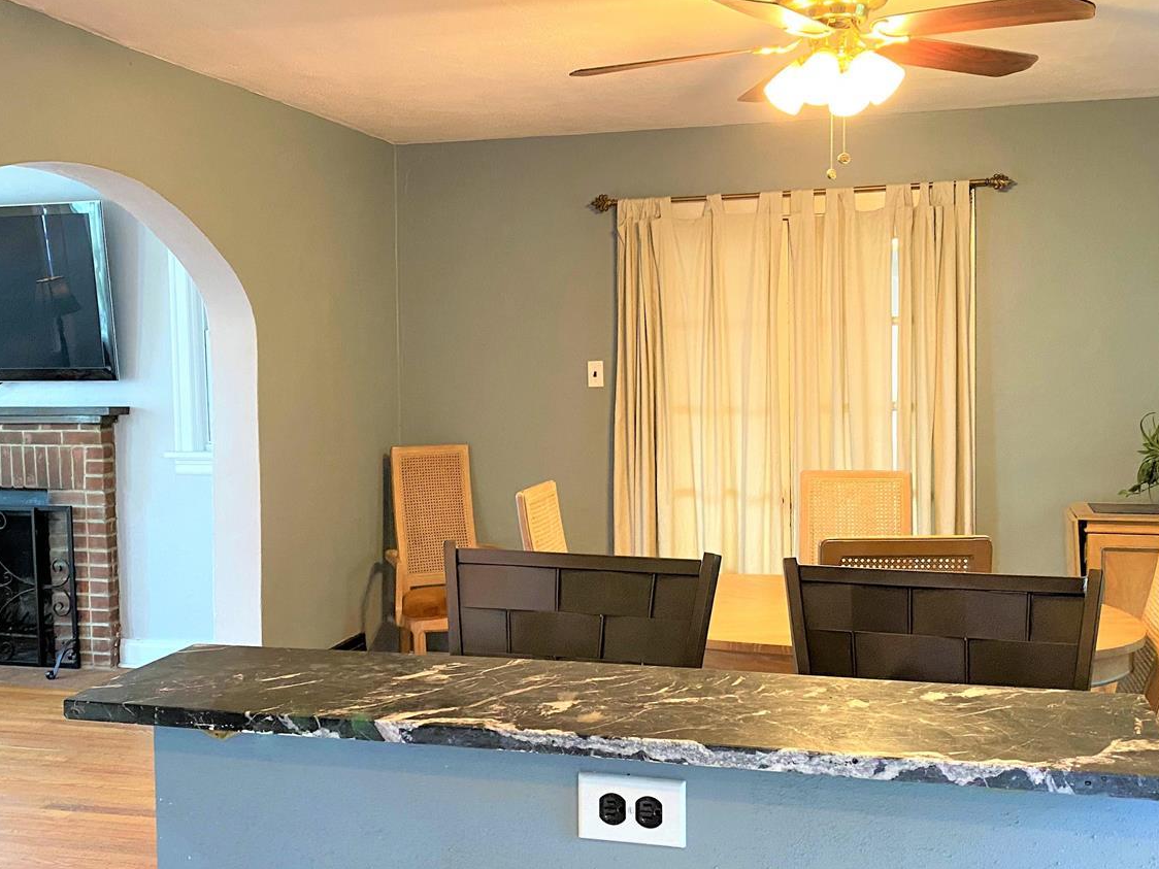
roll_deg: +0.9
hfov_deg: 50.1
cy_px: 416
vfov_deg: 38.7
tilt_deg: -2.2
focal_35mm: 37
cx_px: 572
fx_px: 1239
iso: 400
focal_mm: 4.25
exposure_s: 1/60
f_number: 1.8
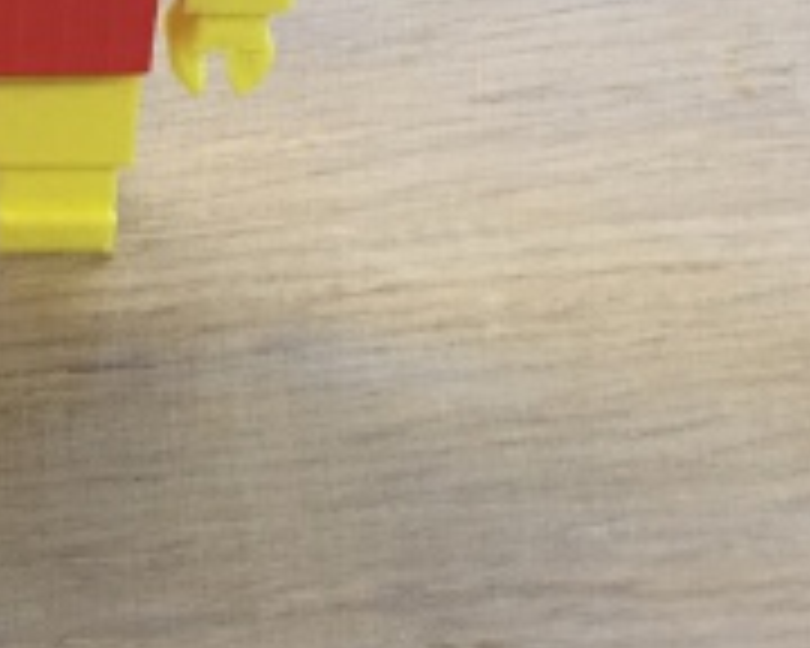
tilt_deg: -38.5
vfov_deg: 17.5
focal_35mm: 84
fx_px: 2014
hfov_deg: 21.7
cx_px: -61
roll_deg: -2.2
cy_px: -99
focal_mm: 4.15
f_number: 2.2
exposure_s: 1/33
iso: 64
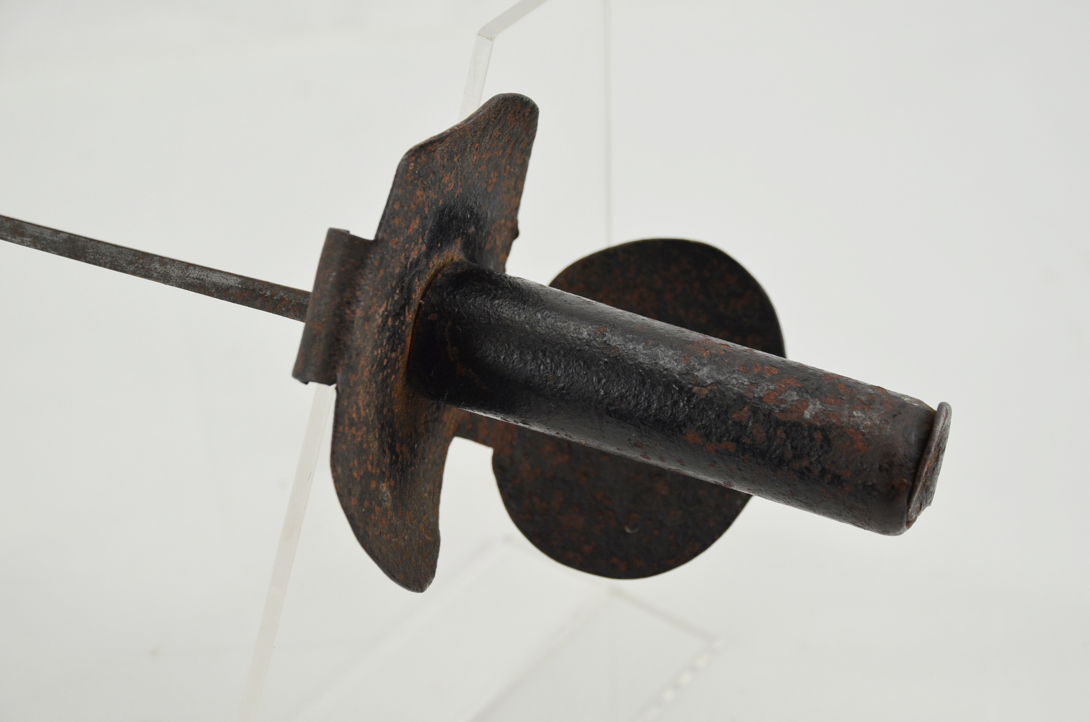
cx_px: 545
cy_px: 361
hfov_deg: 22.0
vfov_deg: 14.6
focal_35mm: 93
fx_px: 2810
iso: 800
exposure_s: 1/200
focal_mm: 62
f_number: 5
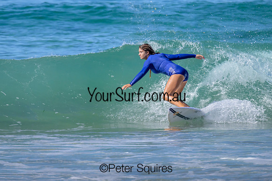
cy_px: 59
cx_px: 134
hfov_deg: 1.9
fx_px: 8238
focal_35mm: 1090
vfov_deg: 1.3
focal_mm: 800
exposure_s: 1/2000
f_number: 11
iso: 1100
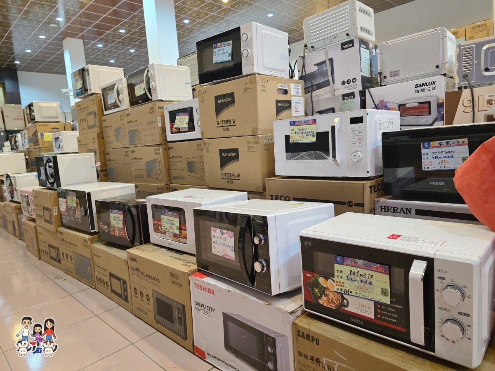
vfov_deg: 58.9
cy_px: 186
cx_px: 248
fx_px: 329
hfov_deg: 73.9
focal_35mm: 23
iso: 1000
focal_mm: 6.3
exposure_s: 1/120
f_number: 1.7
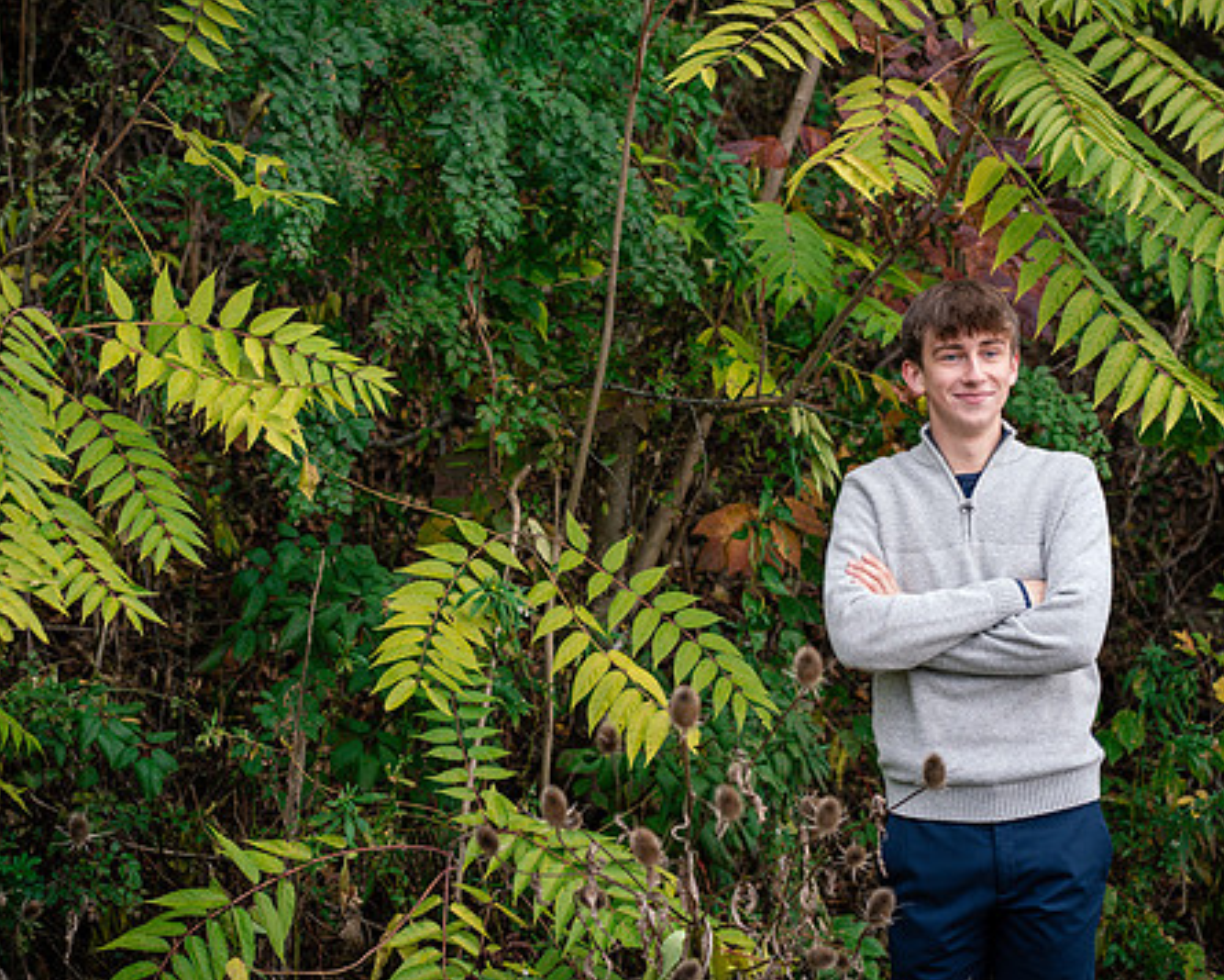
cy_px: 458
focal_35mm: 104
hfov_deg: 18.5
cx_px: 627
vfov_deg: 14.8
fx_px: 3767
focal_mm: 85
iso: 640
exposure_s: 1/60
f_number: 3.5
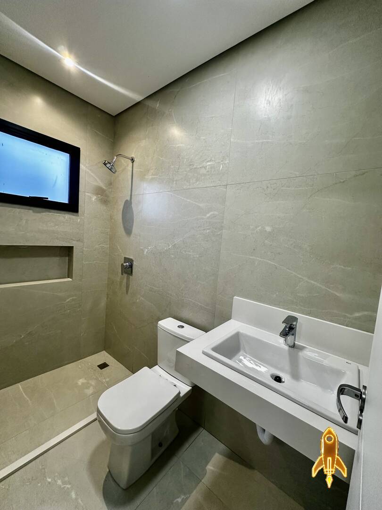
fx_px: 206
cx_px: 191
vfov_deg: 102.1
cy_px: 255
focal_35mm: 14
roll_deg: -5.0
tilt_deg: -3.5
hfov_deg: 85.7
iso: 200
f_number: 2.2
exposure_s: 1/120
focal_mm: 2.22
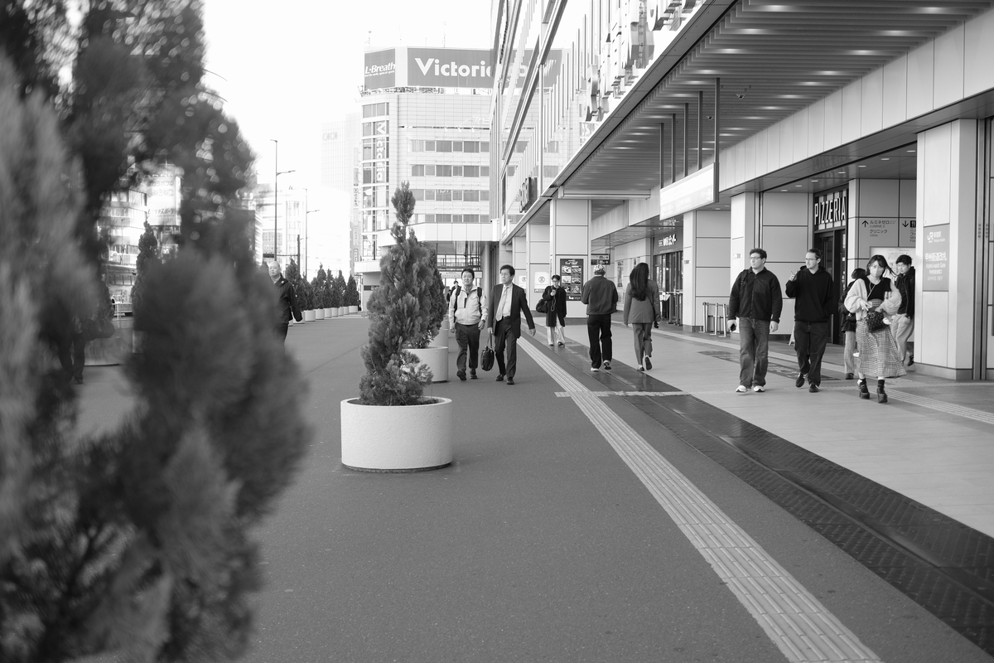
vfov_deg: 32.6
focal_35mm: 41
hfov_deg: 47.4
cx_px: 497
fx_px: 1132
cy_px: 332
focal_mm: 27
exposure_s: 1/100
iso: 200
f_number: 3.2
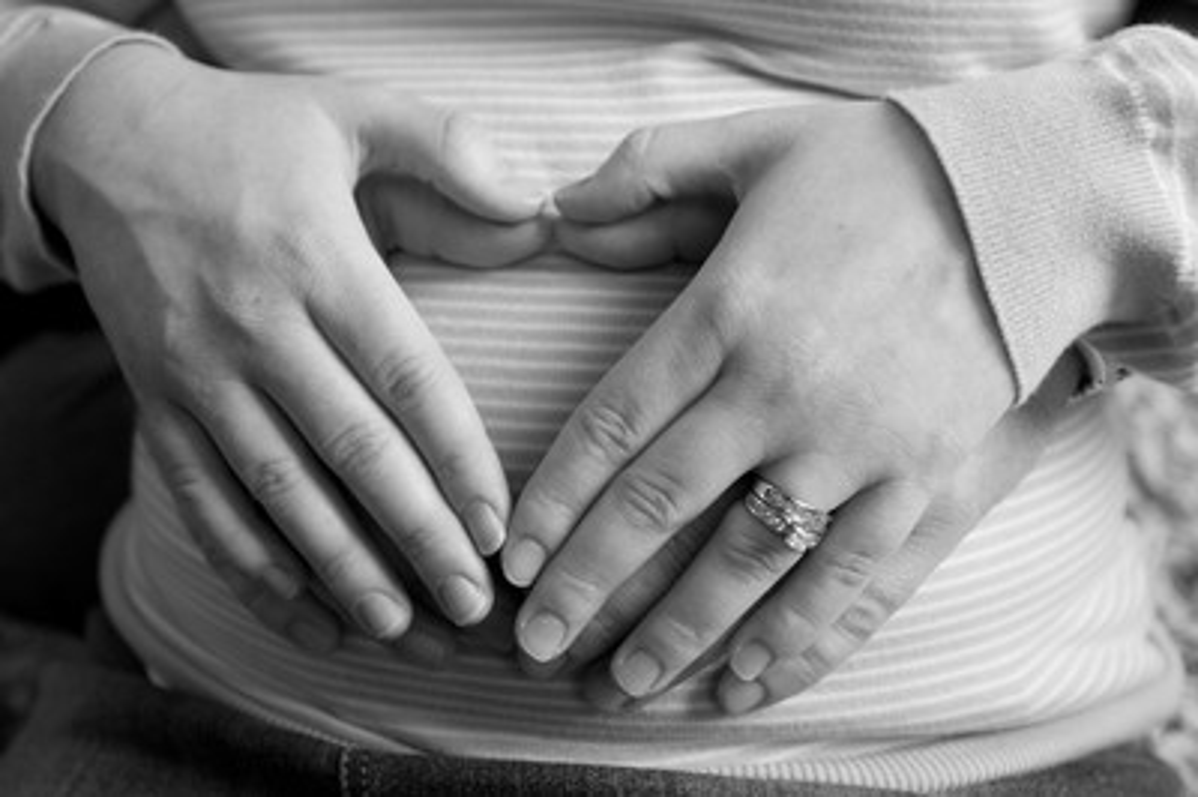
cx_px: 599
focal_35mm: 36
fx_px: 1197
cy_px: 398
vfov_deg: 36.8
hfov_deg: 53.2
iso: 250
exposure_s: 1/100
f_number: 2.8
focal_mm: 24
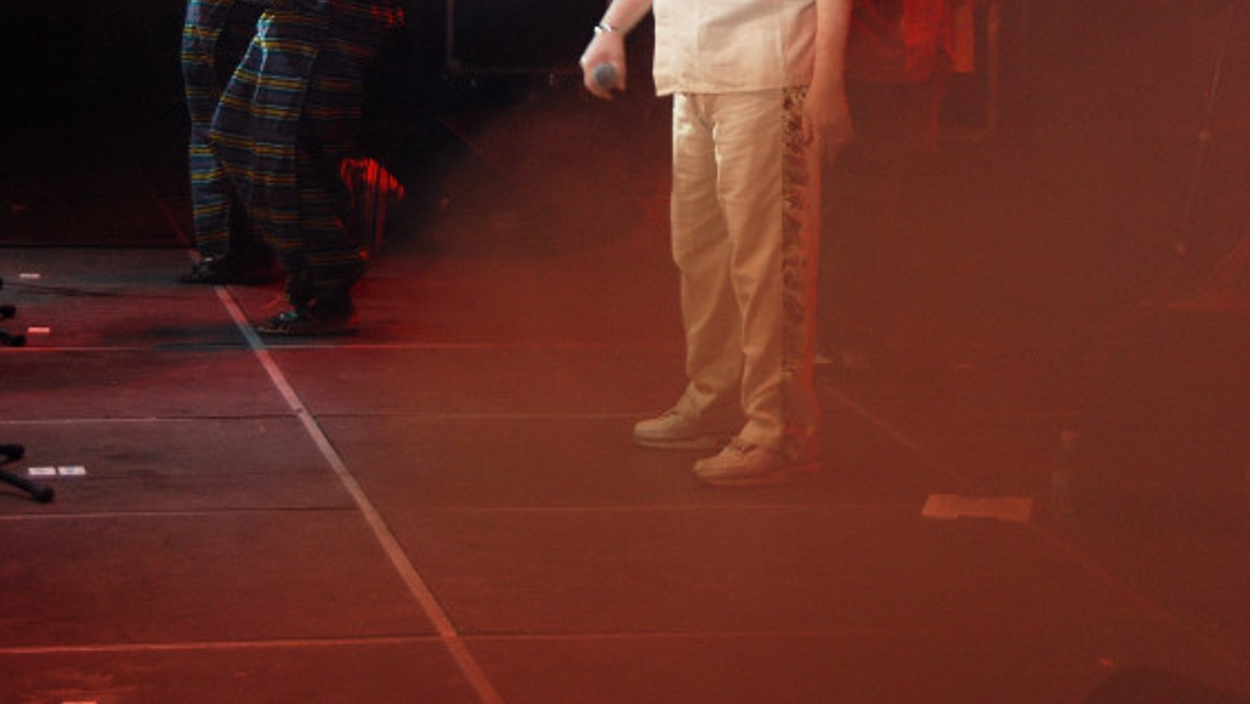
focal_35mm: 132
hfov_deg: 16.2
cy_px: -8
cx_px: 798
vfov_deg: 9.1
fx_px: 4377
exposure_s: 1/80
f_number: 4.8
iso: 400
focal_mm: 46
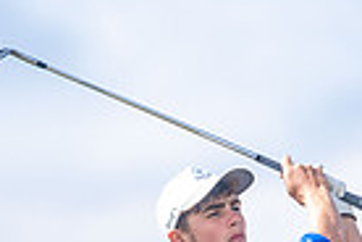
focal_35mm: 1258
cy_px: 501
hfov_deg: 1.6
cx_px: 414
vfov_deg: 1.1
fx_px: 12649
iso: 200
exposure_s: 1/1000
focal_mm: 300
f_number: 5
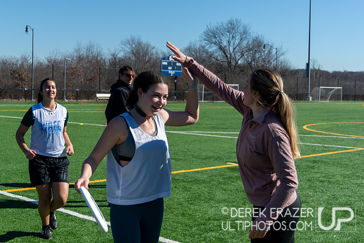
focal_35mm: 57
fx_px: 577
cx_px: 130
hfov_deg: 34.7
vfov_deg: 23.7
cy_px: 97
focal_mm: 40
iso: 400
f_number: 4.2
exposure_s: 1/5000
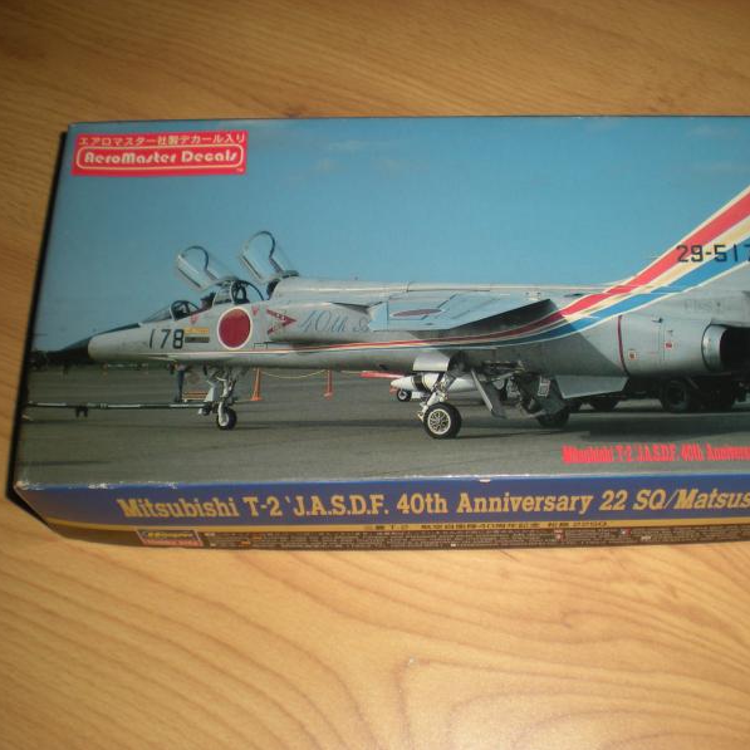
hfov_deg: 37.3
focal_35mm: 45
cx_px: 470
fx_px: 1103
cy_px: 376
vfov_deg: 37.6
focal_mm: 6.3
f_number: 3.1
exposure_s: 1/60
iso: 64
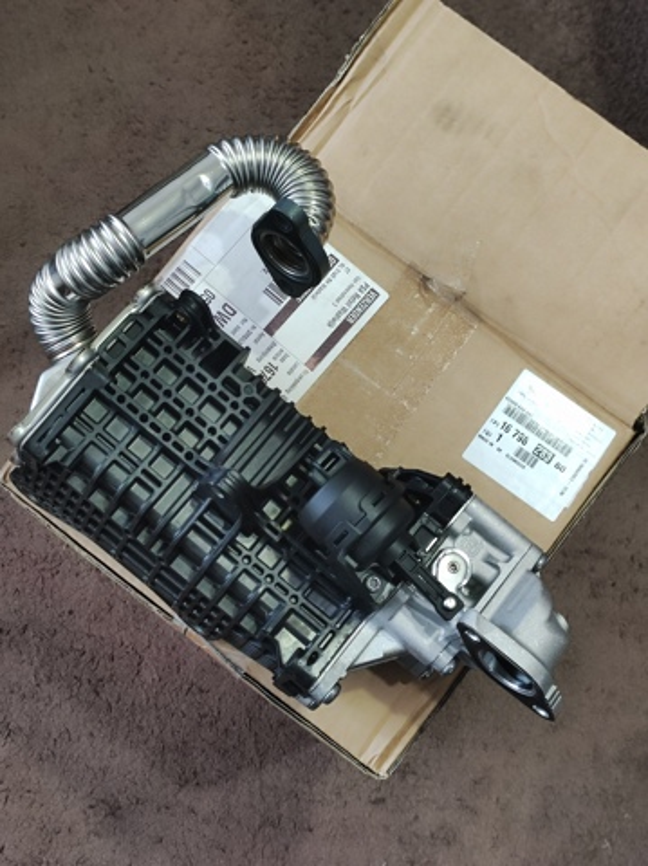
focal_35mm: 17
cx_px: 324
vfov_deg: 91.1
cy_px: 433
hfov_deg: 74.6
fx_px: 425
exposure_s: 1/50
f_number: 1.79
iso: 968
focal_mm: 4.74
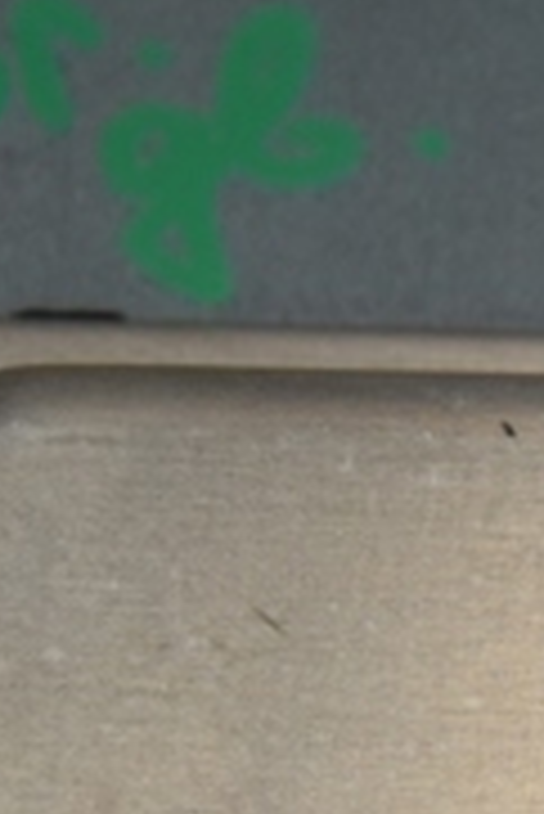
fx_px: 11763
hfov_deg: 2.6
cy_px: 935
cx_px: 1295
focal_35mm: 520
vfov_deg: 4.0
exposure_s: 1/200
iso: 800
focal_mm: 98
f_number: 11
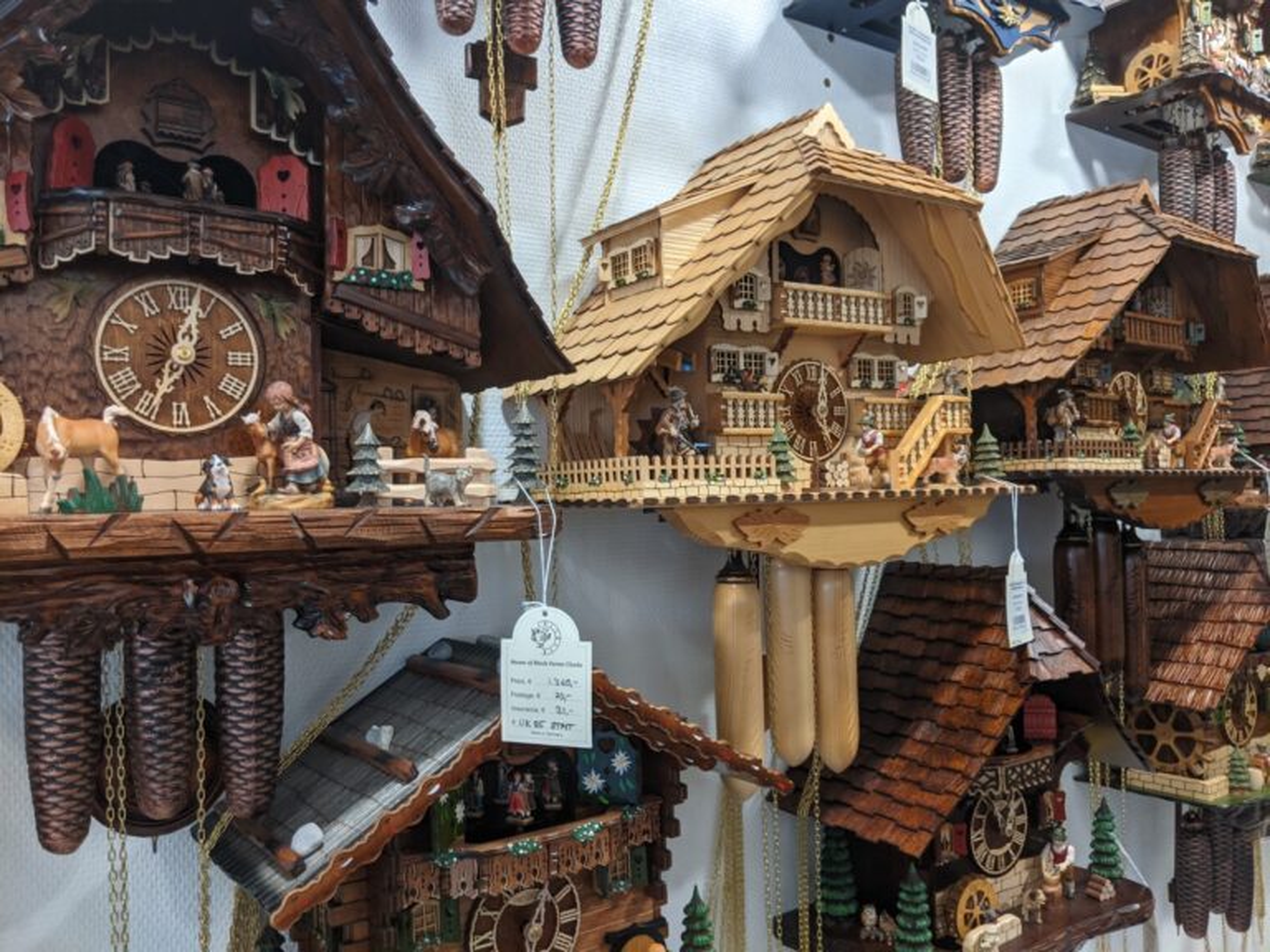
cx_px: 635
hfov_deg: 65.3
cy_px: 476
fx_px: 991
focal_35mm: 27
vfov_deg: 51.4
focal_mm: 4.44
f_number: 1.8
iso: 64
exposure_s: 1/33.3
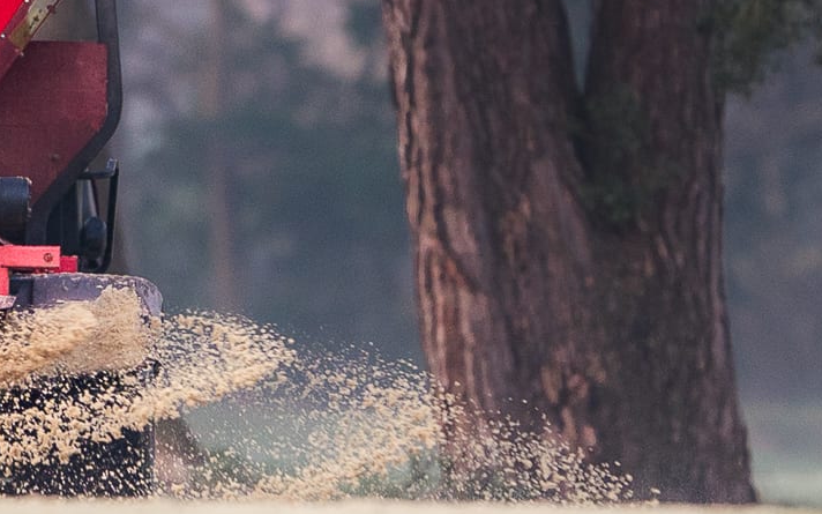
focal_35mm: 802
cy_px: 205
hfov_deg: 2.6
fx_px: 17967
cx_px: 299
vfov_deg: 1.6
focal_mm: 135
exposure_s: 1/500
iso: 160
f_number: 1.8
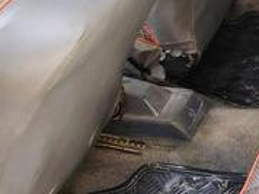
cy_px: 2
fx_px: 658
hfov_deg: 19.2
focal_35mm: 88
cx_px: 402
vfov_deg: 16.4
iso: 136
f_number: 1.75
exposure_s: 1/50
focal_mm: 5.25
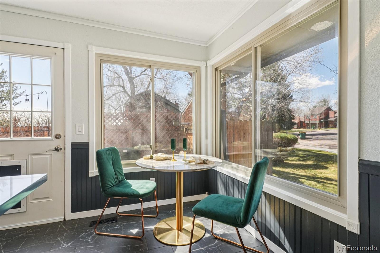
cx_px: 190
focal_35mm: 16
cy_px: 126
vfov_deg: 72.0
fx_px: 174
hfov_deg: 95.0
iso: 100
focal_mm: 11
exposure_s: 1/45
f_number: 8
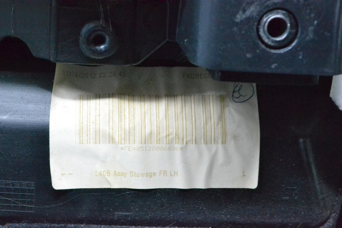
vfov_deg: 16.6
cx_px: 171
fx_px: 784
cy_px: 114
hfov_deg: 24.6
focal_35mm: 82
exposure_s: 1/125
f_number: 10
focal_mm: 55
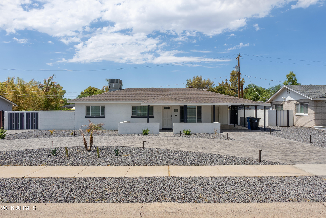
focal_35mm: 24
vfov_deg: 53.1
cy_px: 109
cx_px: 163
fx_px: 217
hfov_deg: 73.7
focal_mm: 16
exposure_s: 1/100
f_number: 11
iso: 100
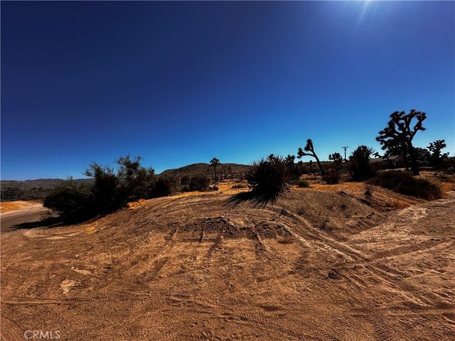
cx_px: 228
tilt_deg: +4.1
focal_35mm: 14
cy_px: 170
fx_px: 184
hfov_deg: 102.1
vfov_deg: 85.7
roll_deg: +1.4
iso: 50
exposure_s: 1/2618
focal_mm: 2.22
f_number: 2.2
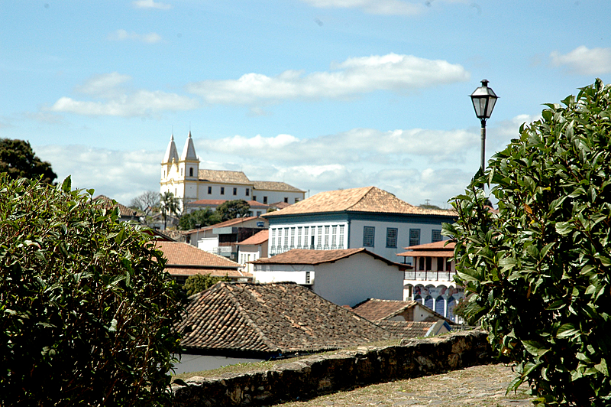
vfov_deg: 13.0
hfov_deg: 19.5
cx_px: 306
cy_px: 204
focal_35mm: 105
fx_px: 1781
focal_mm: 70
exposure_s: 1/640
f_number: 13
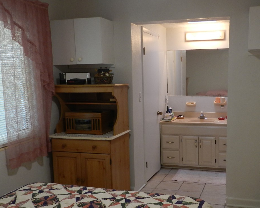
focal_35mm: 39
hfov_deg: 46.4
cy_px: 123
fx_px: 300
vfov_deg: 38.1
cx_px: 165
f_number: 3.4
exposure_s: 1/30
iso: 160
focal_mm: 4
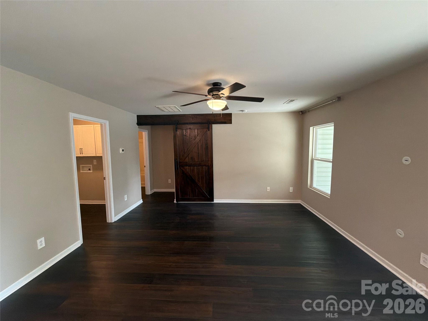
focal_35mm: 14
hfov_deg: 102.1
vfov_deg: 85.7
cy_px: 160
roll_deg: +1.1
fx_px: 173
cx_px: 214
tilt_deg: -5.1
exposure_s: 1/60
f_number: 2.2
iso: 320
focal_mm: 2.22
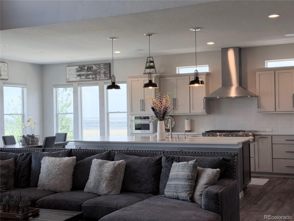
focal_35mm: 48
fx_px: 408
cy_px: 110
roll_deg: +1.5
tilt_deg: -0.8
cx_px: 147
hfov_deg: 39.7
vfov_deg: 30.3
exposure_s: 1/534
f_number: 1.78
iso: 100
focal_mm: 6.76
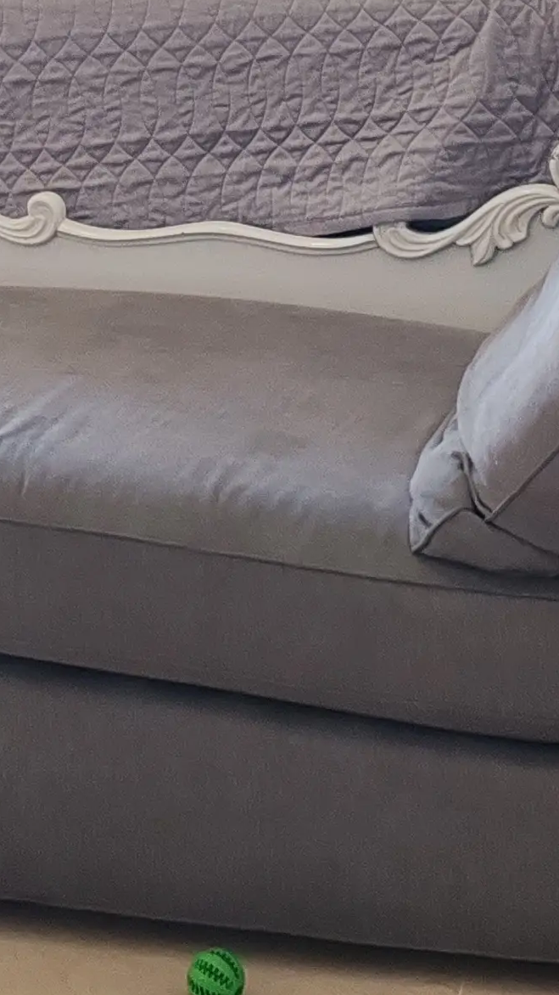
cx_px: 280
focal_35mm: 102
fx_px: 2689
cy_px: -111
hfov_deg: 11.9
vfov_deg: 20.0
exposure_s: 1/50
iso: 1000
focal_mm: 6.12
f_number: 1.9
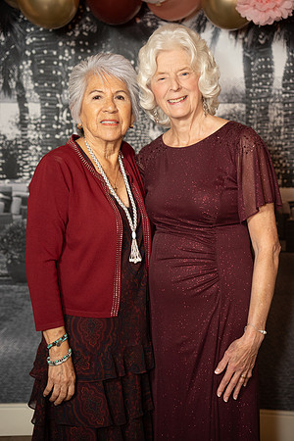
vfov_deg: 31.9
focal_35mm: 63
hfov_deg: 21.6
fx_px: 772
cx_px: 147
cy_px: 220
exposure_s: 1/200
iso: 1000
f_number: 2.8
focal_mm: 63
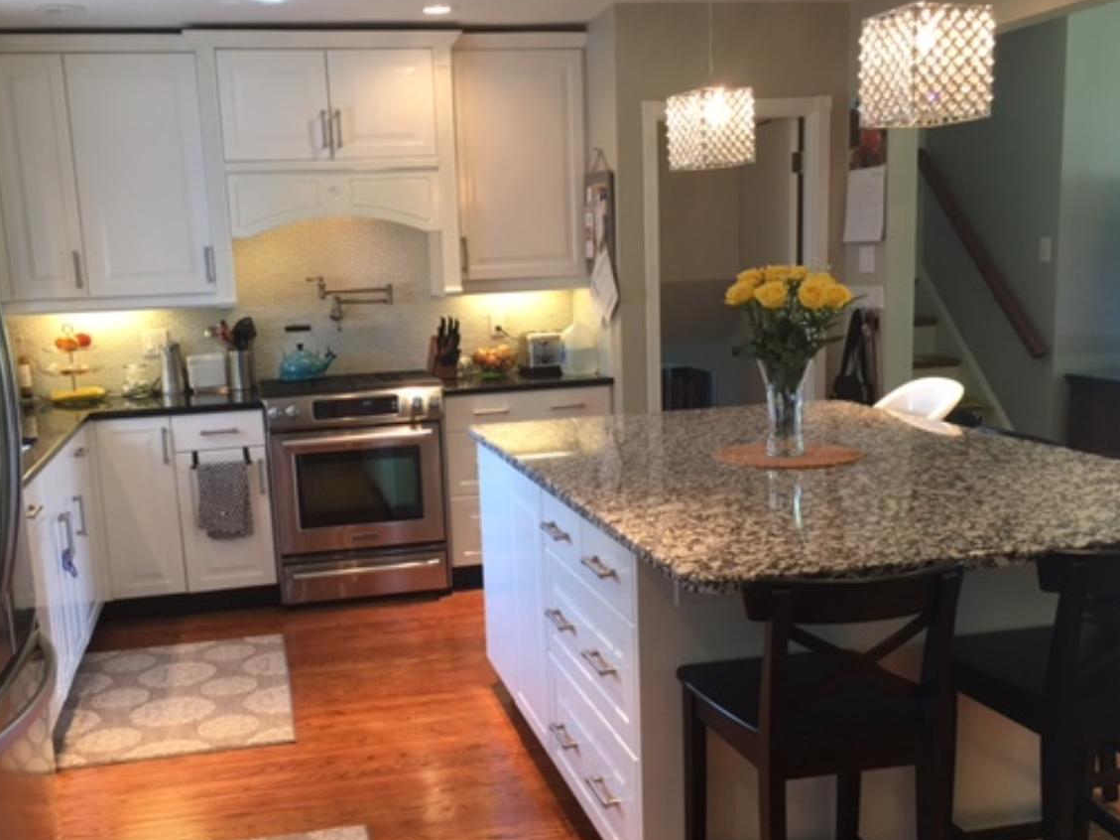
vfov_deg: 38.5
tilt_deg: -10.0
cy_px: 491
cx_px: 486
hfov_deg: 50.0
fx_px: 1197
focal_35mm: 37
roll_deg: +2.6
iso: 80
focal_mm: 4.15
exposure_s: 1/30
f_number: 2.2
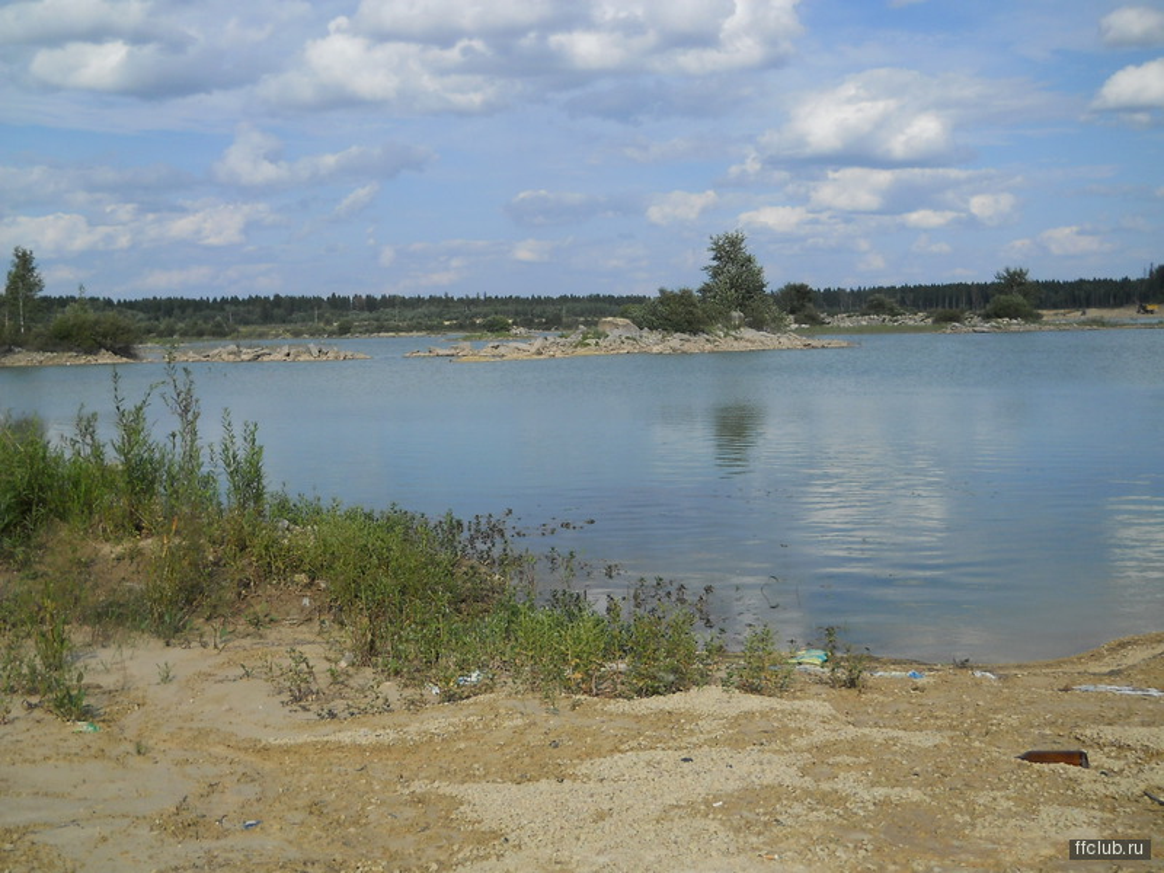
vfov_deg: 35.1
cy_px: 436
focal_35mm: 41
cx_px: 582
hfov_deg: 45.8
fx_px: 1379
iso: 80
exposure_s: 1/500
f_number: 5.5
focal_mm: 6.72
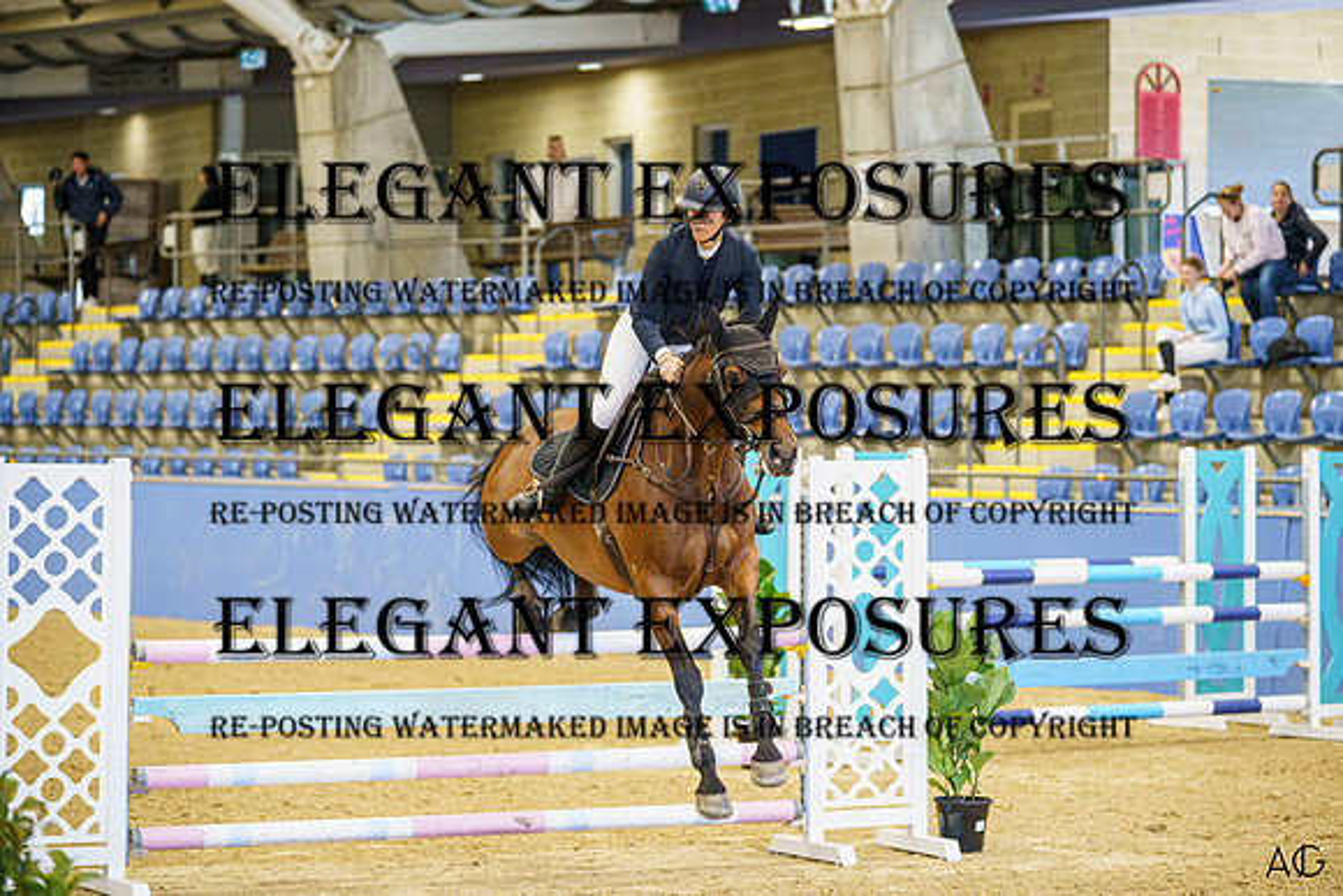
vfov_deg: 12.5
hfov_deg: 18.6
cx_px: 709
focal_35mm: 110
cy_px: 436
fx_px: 4095
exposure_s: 1/1000
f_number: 2.8
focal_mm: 104
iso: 4000
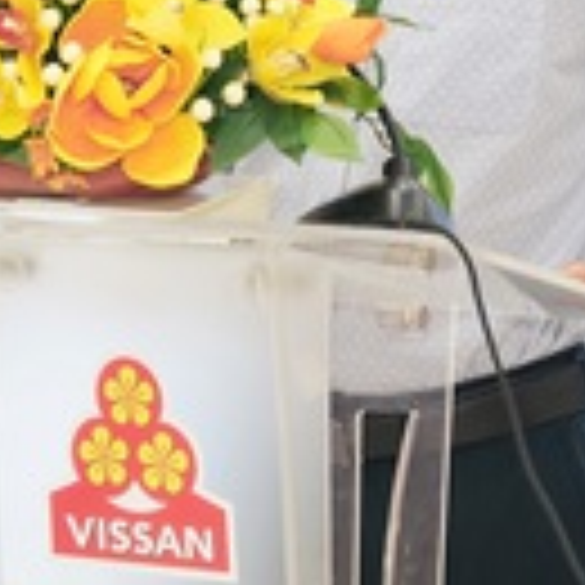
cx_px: 382
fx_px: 3843
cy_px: -371
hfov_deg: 8.7
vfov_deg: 8.5
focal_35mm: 201
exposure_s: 1/60
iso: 800
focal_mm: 48
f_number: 4.5
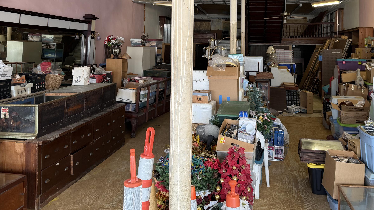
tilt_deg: +0.4
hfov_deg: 59.1
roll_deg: -0.7
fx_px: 327
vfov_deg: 34.7
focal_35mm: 33
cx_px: 220
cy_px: 45
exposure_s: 1/60
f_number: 1.78
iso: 125
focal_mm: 6.76
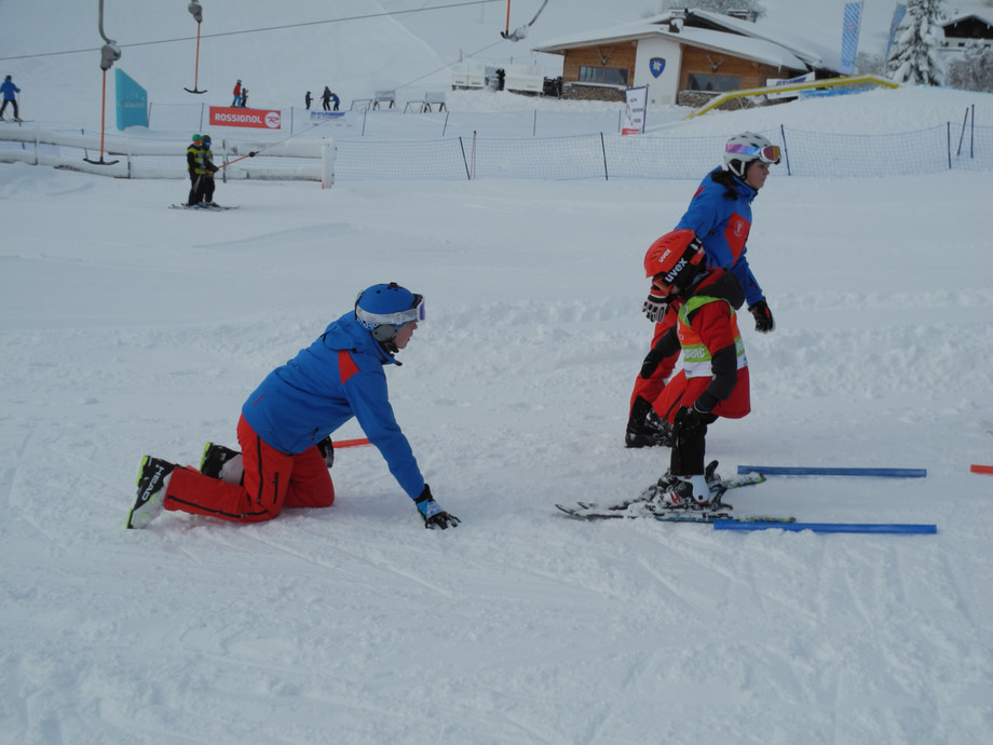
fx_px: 1176
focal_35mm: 41
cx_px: 496
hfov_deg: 45.8
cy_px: 372
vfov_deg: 35.1
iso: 100
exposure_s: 1/1000
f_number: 4
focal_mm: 8.8
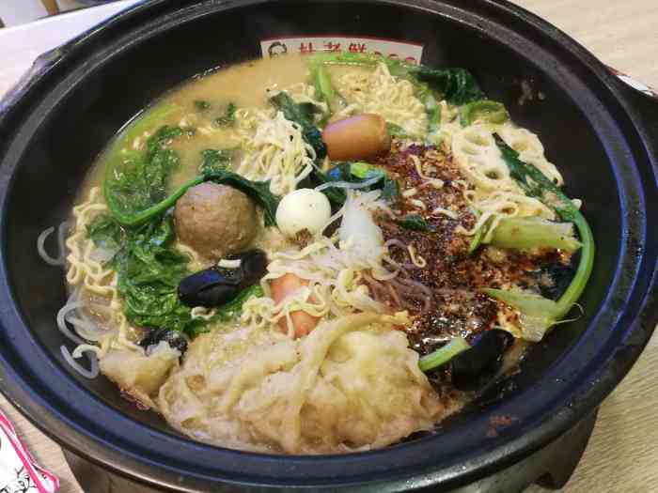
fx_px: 513
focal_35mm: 27
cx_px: 329
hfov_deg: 65.3
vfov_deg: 51.4
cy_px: 246
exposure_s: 1/33.3
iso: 400
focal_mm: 3.95
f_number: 2.2
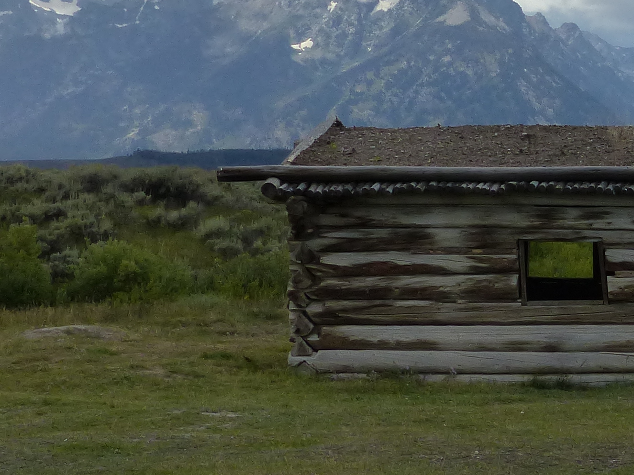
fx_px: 2765
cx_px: 789
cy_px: -16
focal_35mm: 151
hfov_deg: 12.7
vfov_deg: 9.7
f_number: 4
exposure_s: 1/1600
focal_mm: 9.1
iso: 160
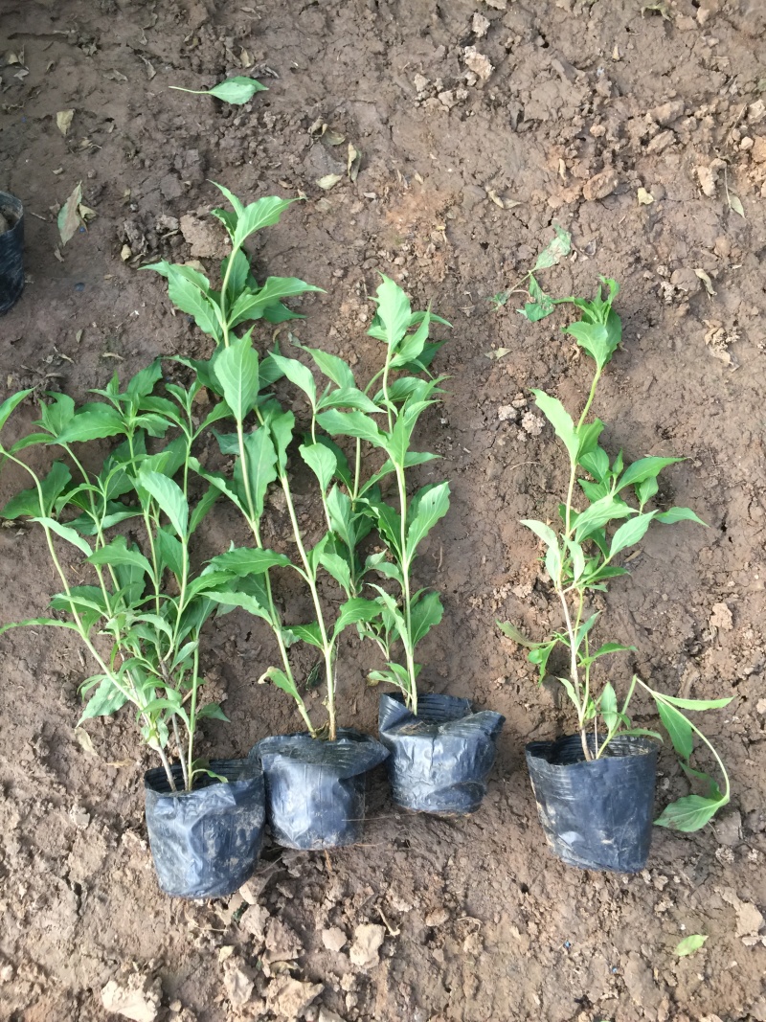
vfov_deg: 61.7
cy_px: 511
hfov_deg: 48.2
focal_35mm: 29
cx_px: 383
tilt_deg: -80.3
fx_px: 856
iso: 40
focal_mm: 4.15
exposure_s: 1/17
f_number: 2.2
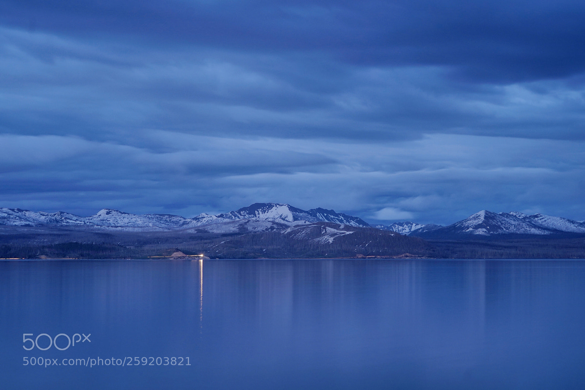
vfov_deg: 16.5
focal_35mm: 83
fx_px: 1349
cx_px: 292
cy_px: 195
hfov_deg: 24.5
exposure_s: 61
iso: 400
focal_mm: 83
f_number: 5.6
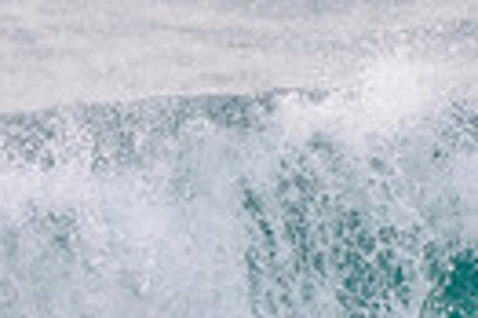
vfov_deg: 0.5
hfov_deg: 0.8
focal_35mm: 2714
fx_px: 35991
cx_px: -94
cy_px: 324
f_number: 5.6
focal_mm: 500
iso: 1250
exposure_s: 1/2000
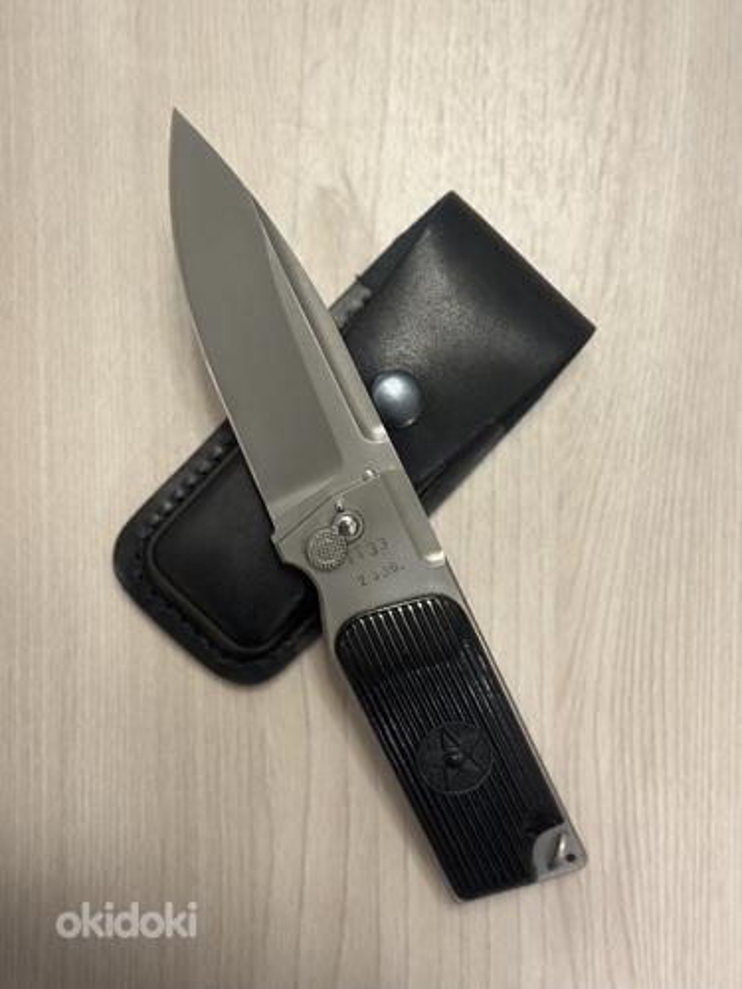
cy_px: 494
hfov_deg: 30.3
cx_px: 371
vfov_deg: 39.7
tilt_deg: -88.9
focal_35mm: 48
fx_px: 1372
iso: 200
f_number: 1.78
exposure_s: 1/50
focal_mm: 6.86
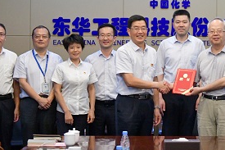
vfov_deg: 11.4
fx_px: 750
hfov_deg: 17.0
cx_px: 169
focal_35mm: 120
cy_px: 44
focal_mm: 55
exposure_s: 1/160
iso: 8000
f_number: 4.5
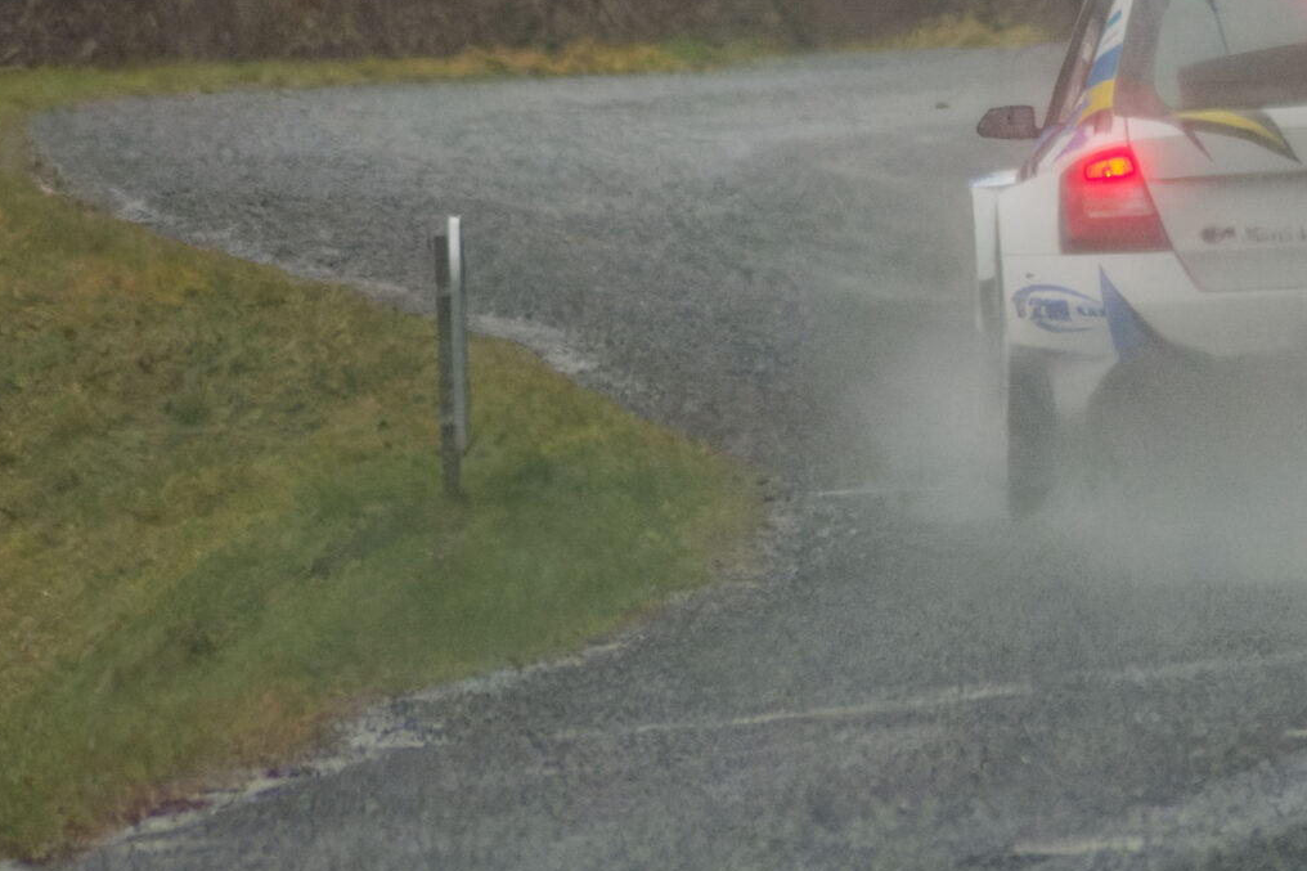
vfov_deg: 1.2
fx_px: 41161
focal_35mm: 1134
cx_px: 1349
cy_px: -84
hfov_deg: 1.8
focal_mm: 300
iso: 12800
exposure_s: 1/4000
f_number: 5.6
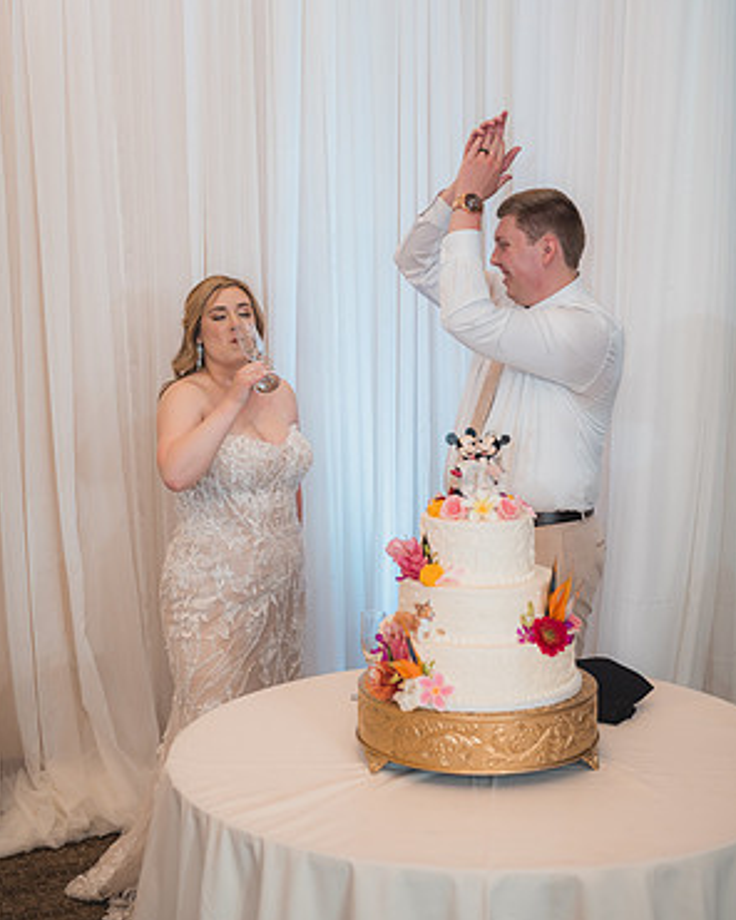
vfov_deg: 33.0
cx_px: 370
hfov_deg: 26.7
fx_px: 1552
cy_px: 395
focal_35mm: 57
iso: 800
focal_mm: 50
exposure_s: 1/250
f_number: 2.8
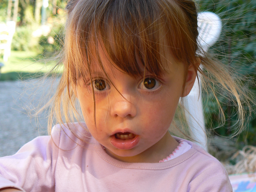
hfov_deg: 18.9
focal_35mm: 104
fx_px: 769
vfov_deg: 14.2
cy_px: 96
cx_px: 128
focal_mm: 17.3
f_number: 4.5
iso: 80
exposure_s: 1/125
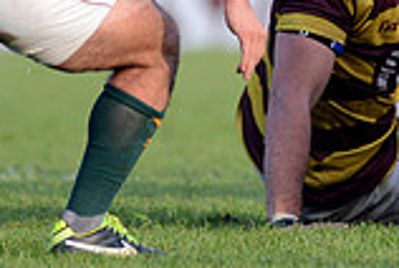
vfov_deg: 0.9
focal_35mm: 1540
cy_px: -143
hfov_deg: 1.3
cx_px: 472
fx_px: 17100
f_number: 4
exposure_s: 1/1600
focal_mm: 420
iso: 1100
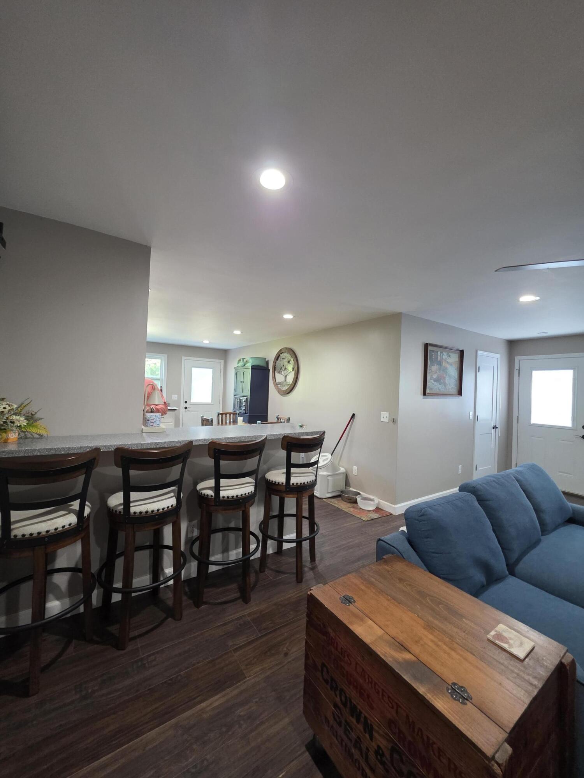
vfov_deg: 106.2
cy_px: 389
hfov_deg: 89.9
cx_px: 292
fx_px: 292
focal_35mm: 13
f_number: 1.9
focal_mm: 2.2
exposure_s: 1/60
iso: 500
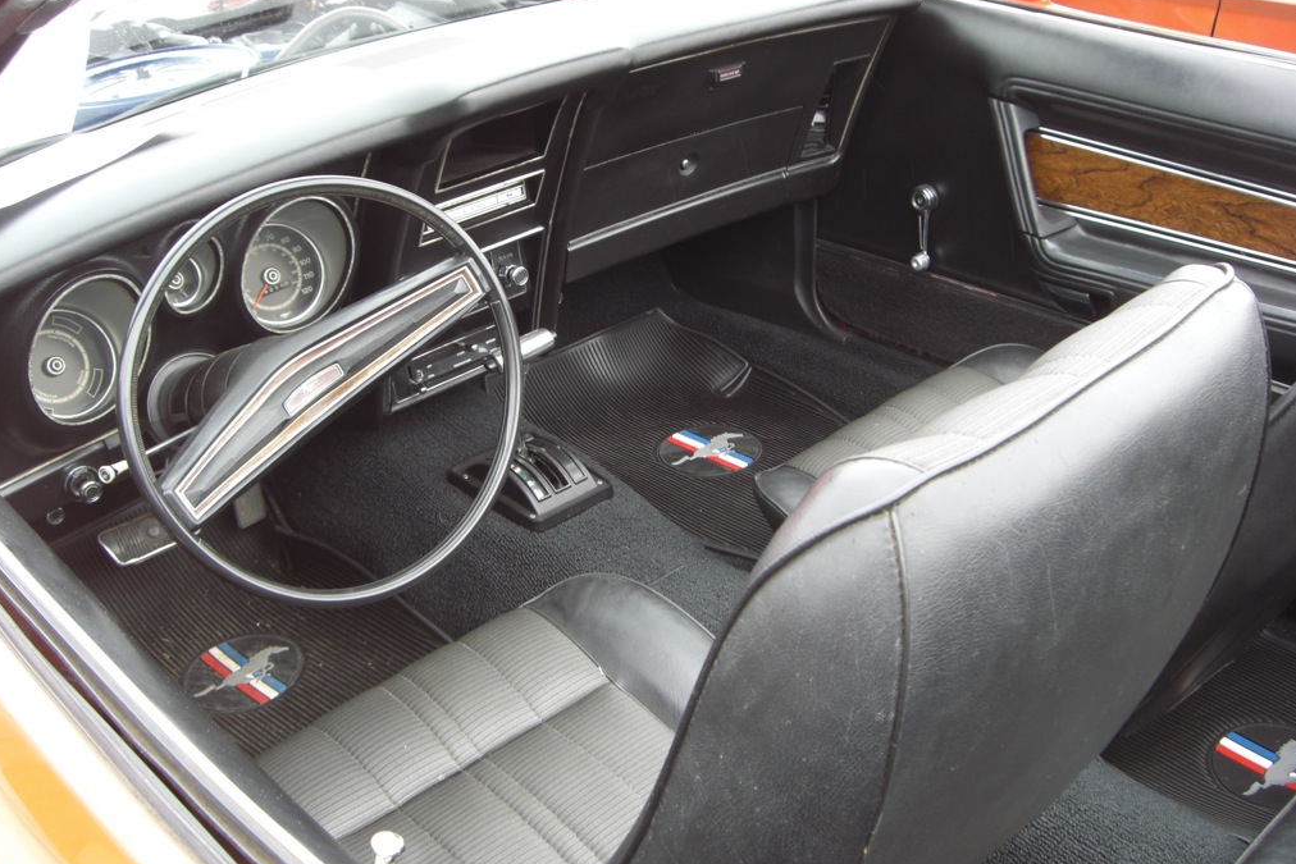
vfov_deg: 33.4
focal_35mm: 40
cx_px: 649
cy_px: 404
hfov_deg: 48.5
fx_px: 1440
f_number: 2.7
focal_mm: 6.2
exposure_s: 1/60
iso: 64
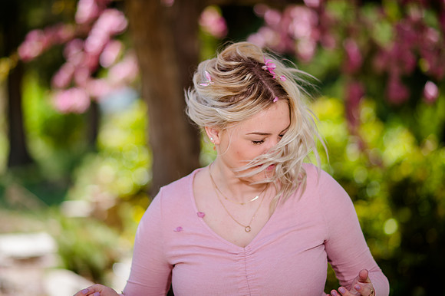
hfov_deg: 18.7
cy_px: 148
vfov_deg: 12.5
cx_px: 217
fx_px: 1349
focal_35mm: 109
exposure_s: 1/800
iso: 125
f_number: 2
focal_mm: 105
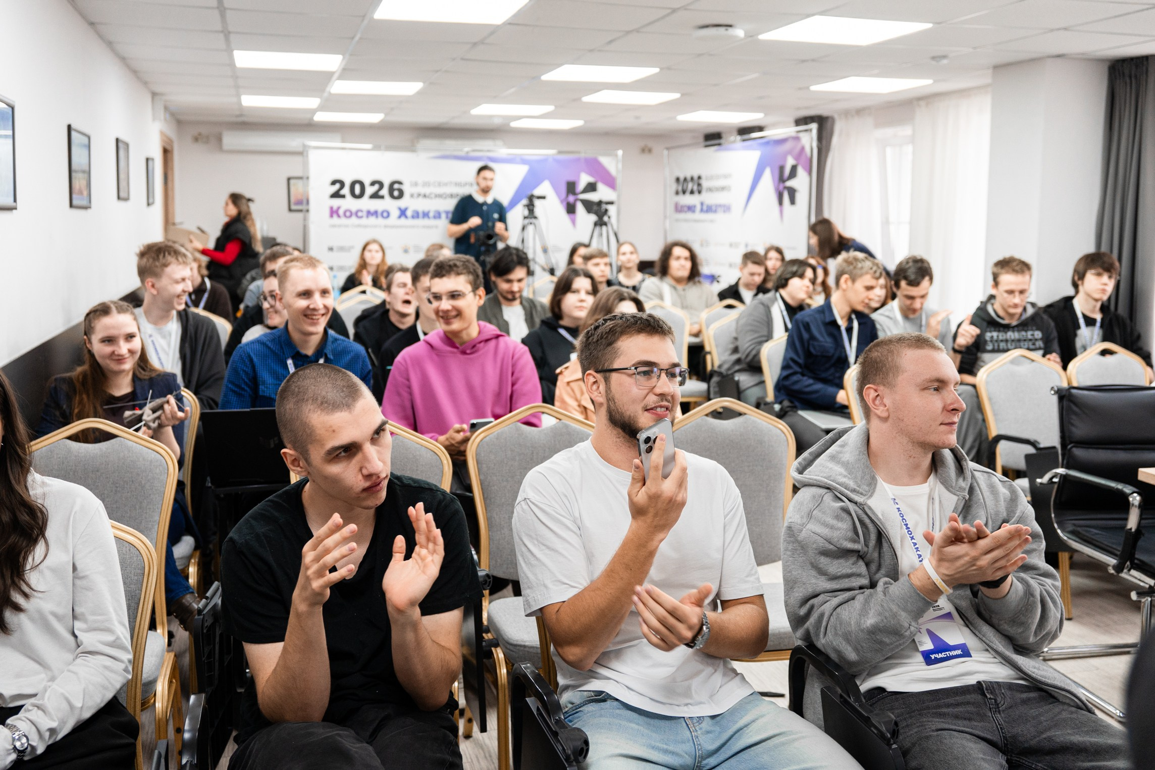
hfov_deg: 55.3
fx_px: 1101
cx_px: 557
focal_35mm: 34
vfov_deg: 38.4
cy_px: 320
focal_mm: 28
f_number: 2.8
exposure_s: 1/125
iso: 640
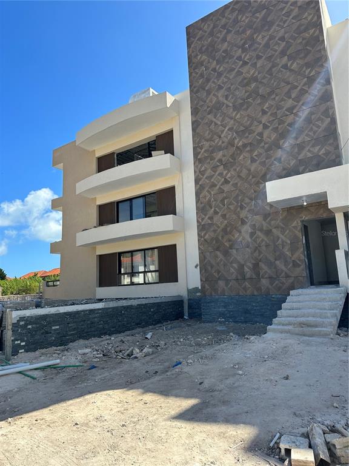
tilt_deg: +8.8
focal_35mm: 24
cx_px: 174
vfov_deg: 71.6
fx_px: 323
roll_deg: +1.5
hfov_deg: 56.8
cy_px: 233
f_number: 1.78
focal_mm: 6.86
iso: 80
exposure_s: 1/2809
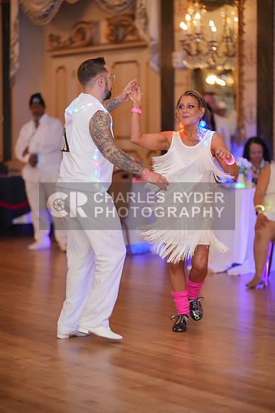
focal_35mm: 97
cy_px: 206
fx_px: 1111
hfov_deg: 14.1
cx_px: 138
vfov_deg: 21.0
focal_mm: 97
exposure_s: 1/250
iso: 5000
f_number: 2
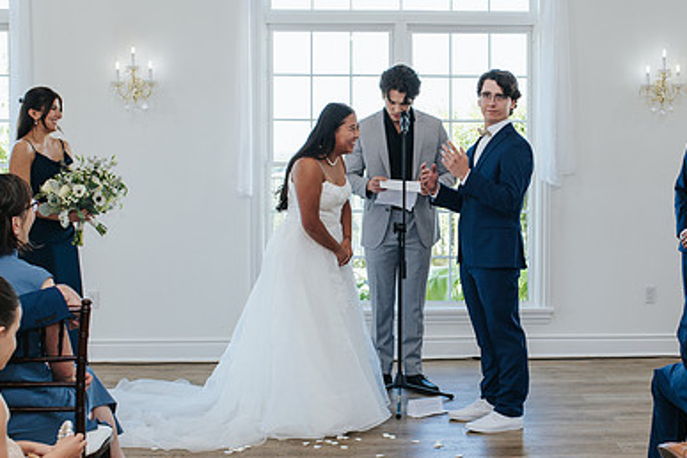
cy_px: 253
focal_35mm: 63
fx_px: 1202
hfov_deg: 31.7
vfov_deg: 21.6
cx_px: 446
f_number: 3.5
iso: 320
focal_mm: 35
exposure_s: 1/200
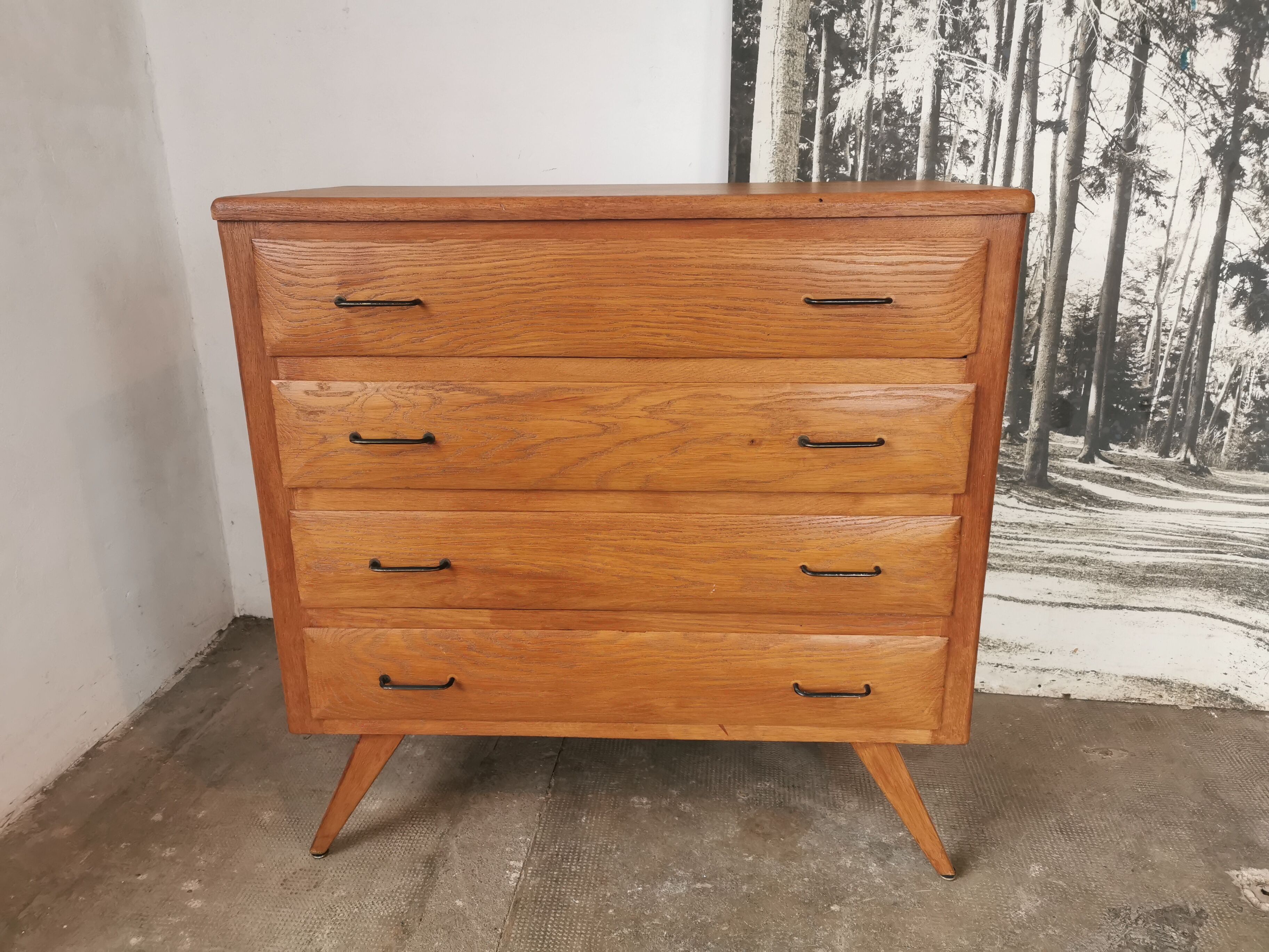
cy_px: 476
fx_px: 990
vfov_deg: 51.4
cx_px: 634
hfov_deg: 65.3
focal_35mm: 27
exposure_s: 1/50
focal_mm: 5.56
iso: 200
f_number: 1.6
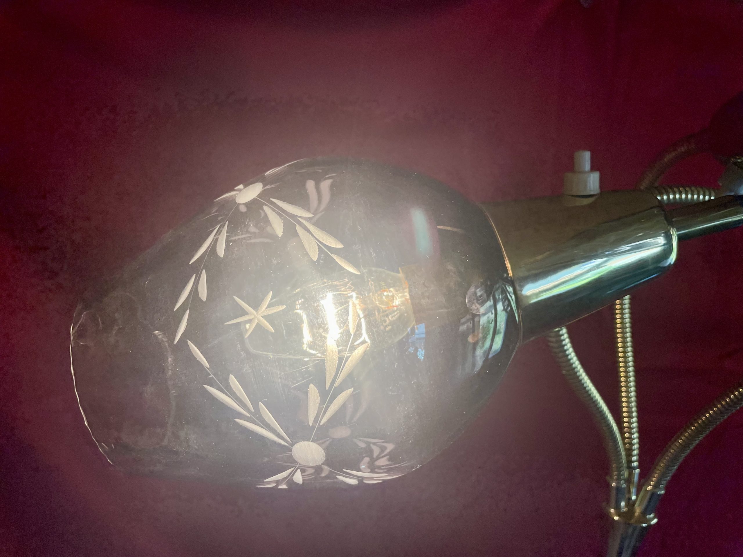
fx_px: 558
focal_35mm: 26
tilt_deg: -13.4
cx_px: 372
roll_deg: -5.2
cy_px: 278
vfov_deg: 53.1
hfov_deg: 67.3
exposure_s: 1/268
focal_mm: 4.2
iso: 32
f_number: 1.6
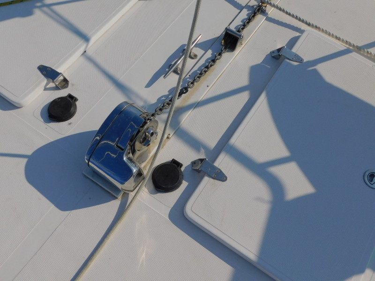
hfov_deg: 60.0
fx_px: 325
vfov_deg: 46.8
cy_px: 140
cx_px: 188
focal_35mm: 30
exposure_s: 1/1000
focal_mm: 5.3
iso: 125
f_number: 6.4
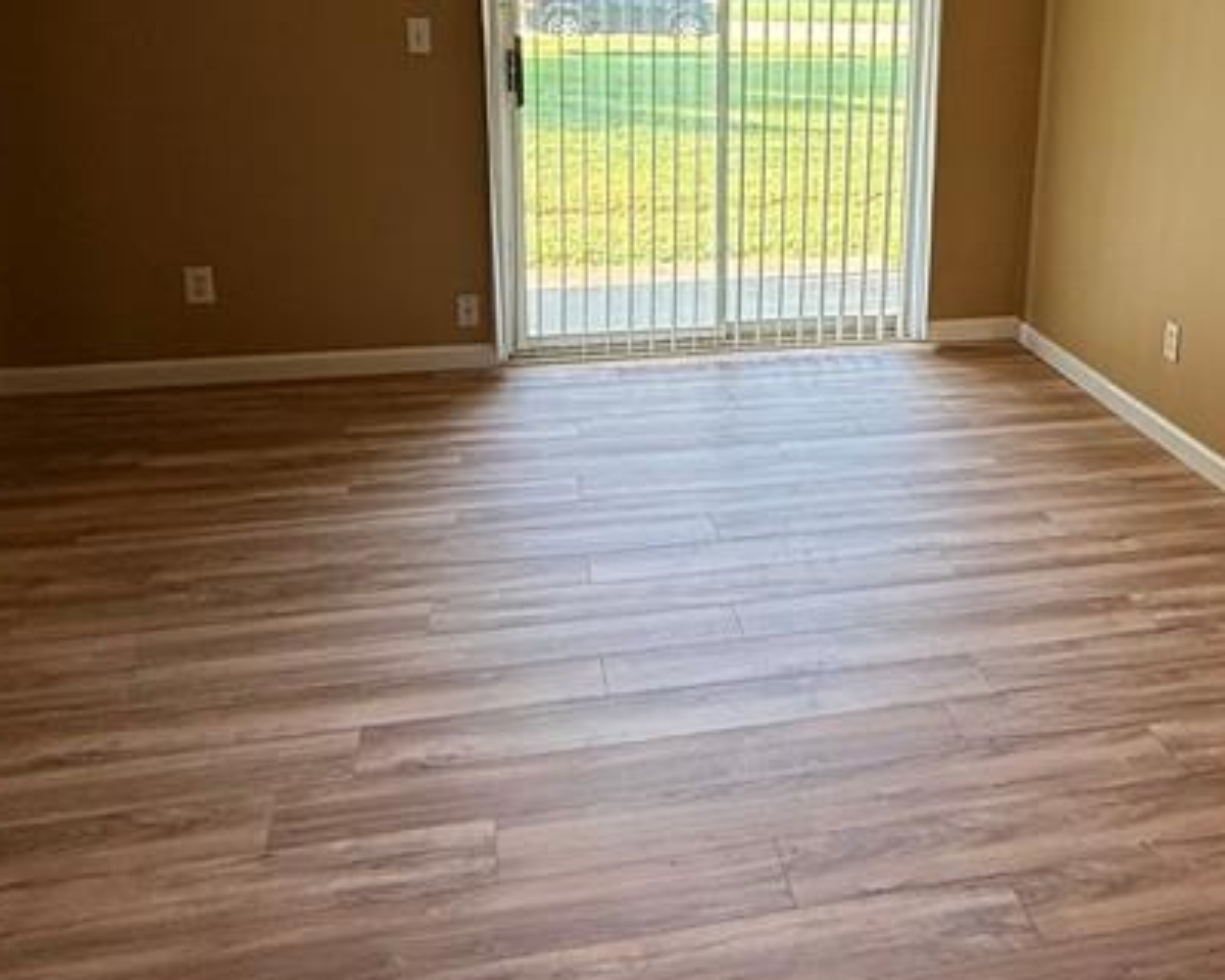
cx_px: 842
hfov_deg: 50.4
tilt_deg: -11.8
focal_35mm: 35
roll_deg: -1.7
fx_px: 1269
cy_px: 242
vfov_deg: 41.0
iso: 125
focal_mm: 2.22
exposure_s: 1/120
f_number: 2.2
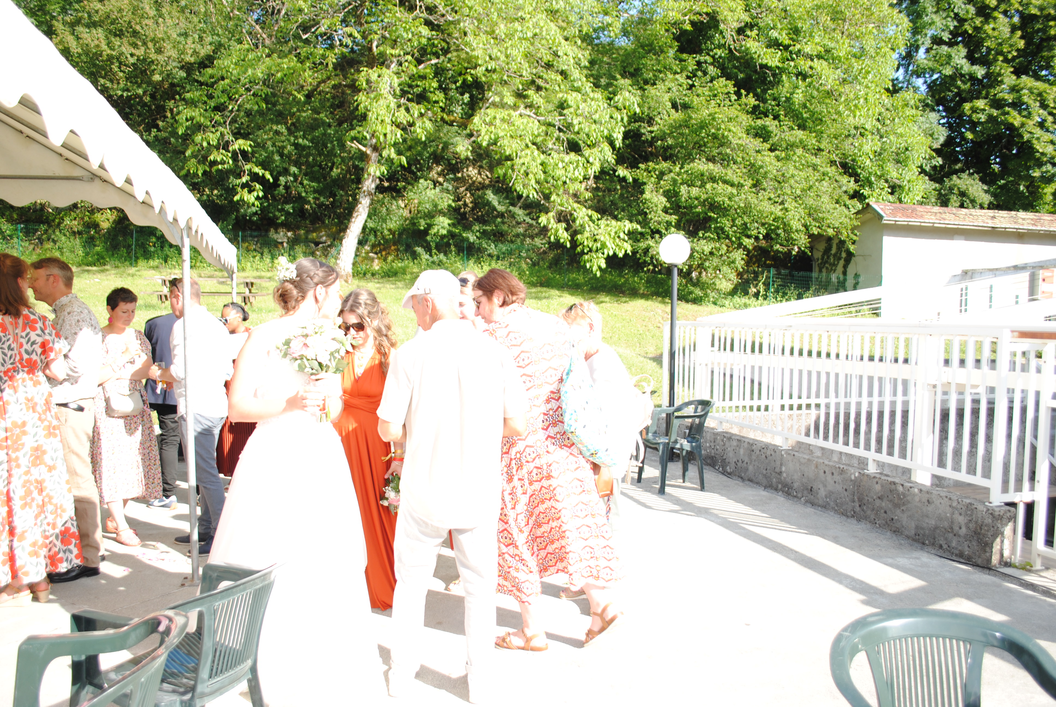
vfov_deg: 48.0
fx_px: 793
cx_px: 528
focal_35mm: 27
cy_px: 354
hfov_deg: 67.3
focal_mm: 18
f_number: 10
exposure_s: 1/200
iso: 100
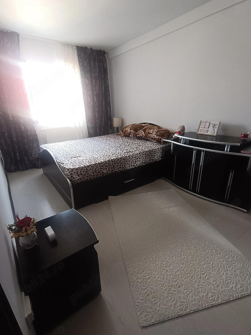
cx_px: 126
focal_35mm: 16
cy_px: 168
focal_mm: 1.66
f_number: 2.2
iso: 161
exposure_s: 1/50
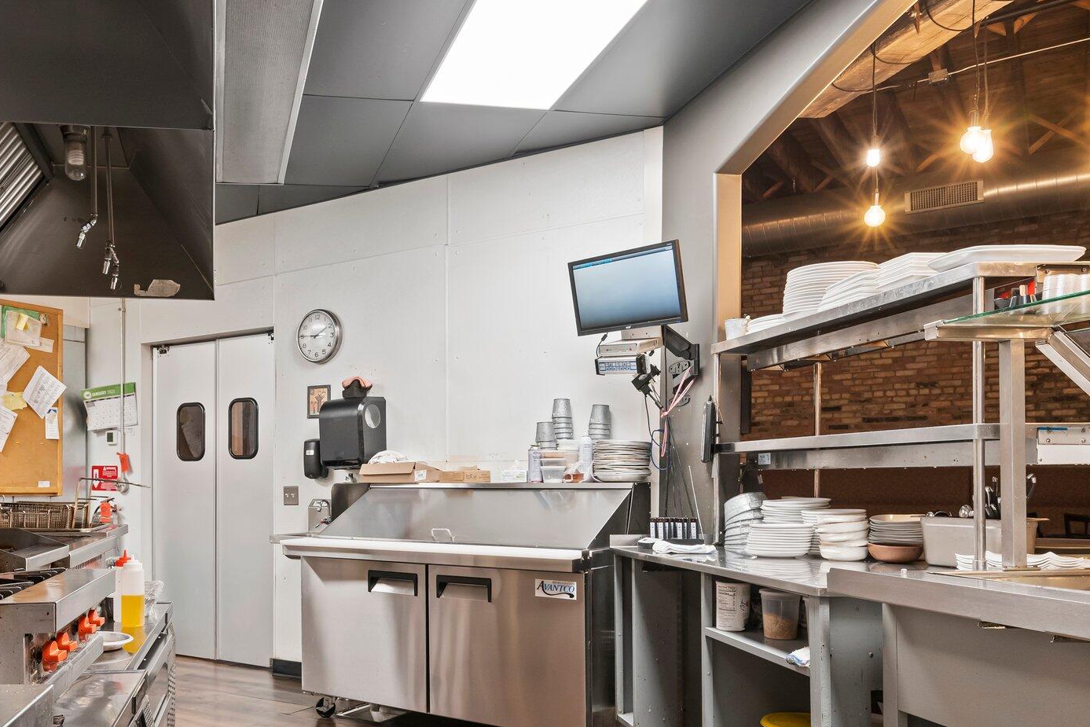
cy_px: 460
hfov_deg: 58.8
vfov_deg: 42.0
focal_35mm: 31
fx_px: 939
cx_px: 357
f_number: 8
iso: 320
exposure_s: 1/3
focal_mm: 21
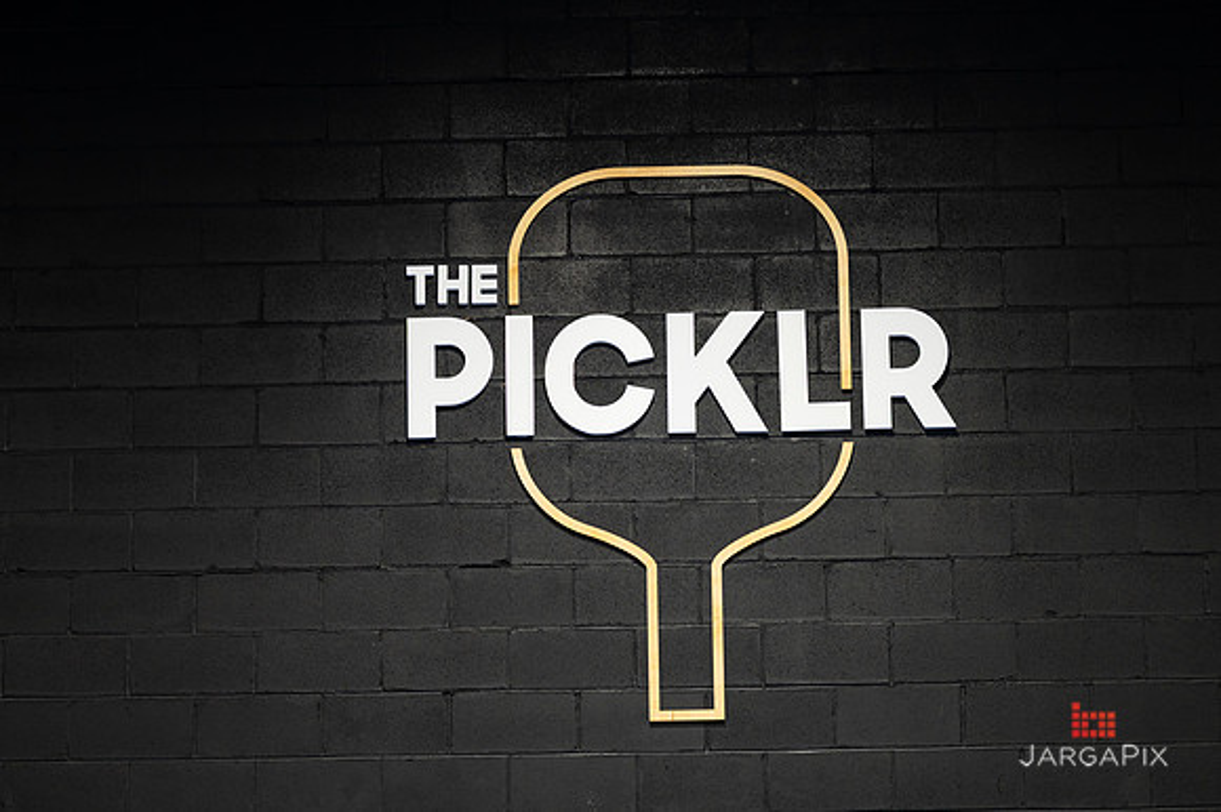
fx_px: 3104
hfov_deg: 22.3
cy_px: 406
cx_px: 610
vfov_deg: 14.9
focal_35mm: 92
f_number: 2.8
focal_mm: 90
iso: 1600
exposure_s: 1/500
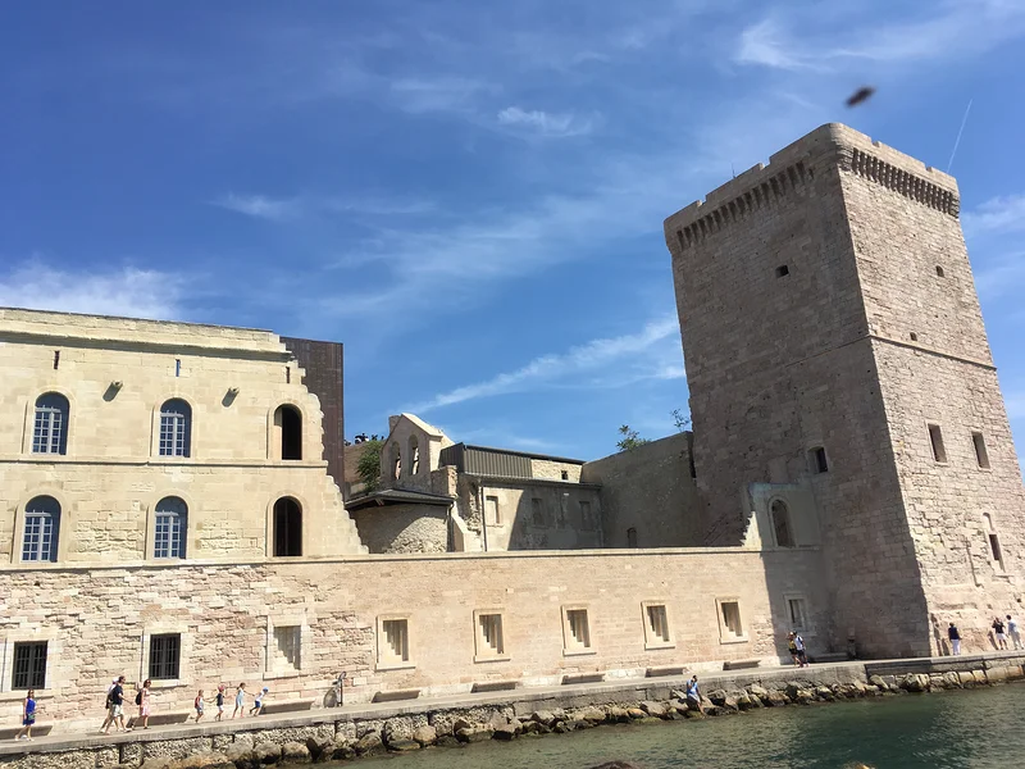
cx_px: 512
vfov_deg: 48.2
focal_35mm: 29
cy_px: 384
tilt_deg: +17.2
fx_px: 859
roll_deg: +4.4
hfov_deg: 61.7
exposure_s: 1/1876
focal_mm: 4.15
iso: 25
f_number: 2.2
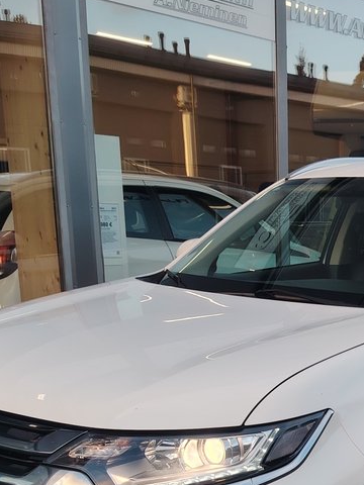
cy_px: 427
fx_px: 841
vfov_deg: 30.9
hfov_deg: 23.6
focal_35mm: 60
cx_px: 347
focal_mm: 5.25
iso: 114
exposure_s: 1/100
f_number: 1.75
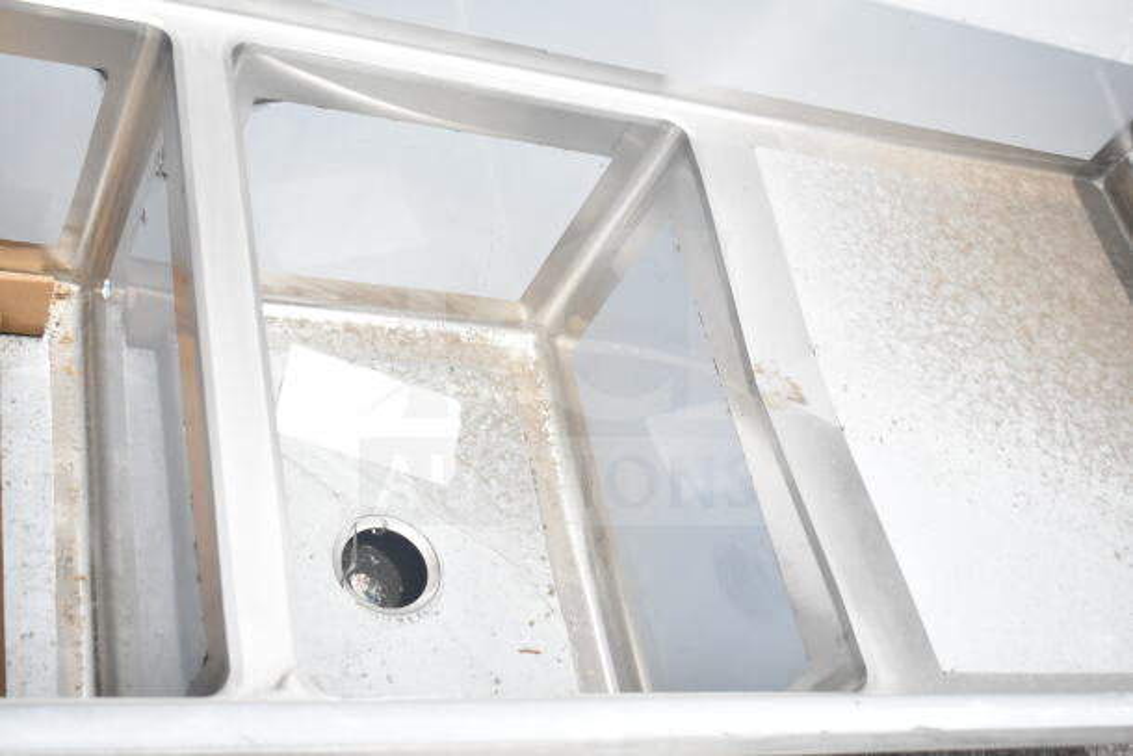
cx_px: 566
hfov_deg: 41.1
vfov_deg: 28.1
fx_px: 1511
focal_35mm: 48
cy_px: 378
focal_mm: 32
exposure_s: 1/4000
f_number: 5.6
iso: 1600
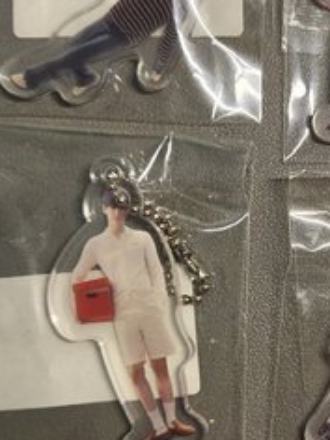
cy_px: 230
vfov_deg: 36.8
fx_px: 661
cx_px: 287
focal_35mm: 52
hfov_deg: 27.2
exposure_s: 1/120
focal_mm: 5.4
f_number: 1.8
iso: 64
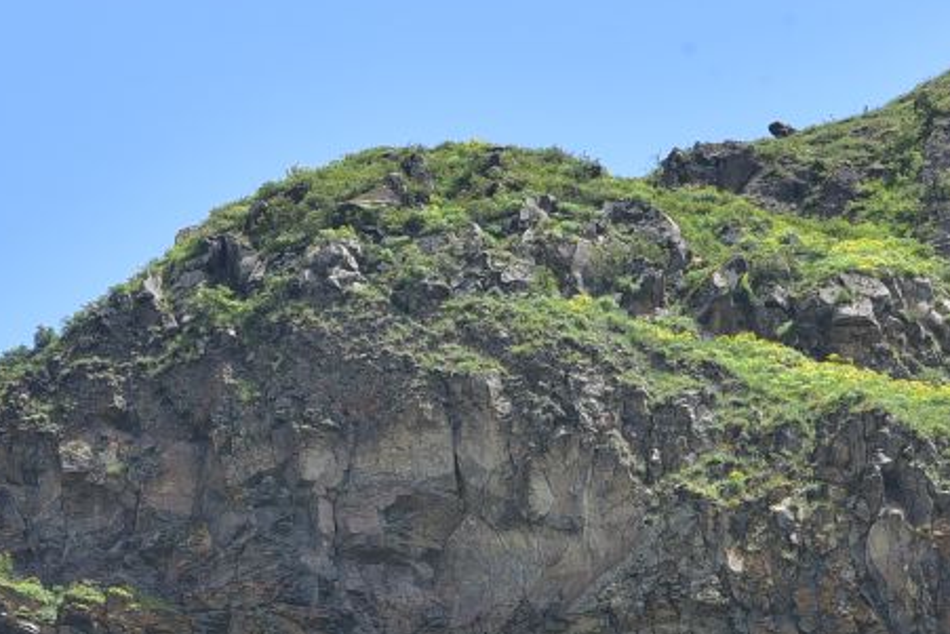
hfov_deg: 14.2
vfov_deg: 9.4
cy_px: 787
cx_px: 466
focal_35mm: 144
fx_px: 3801
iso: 200
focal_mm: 50
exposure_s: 1/125
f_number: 14
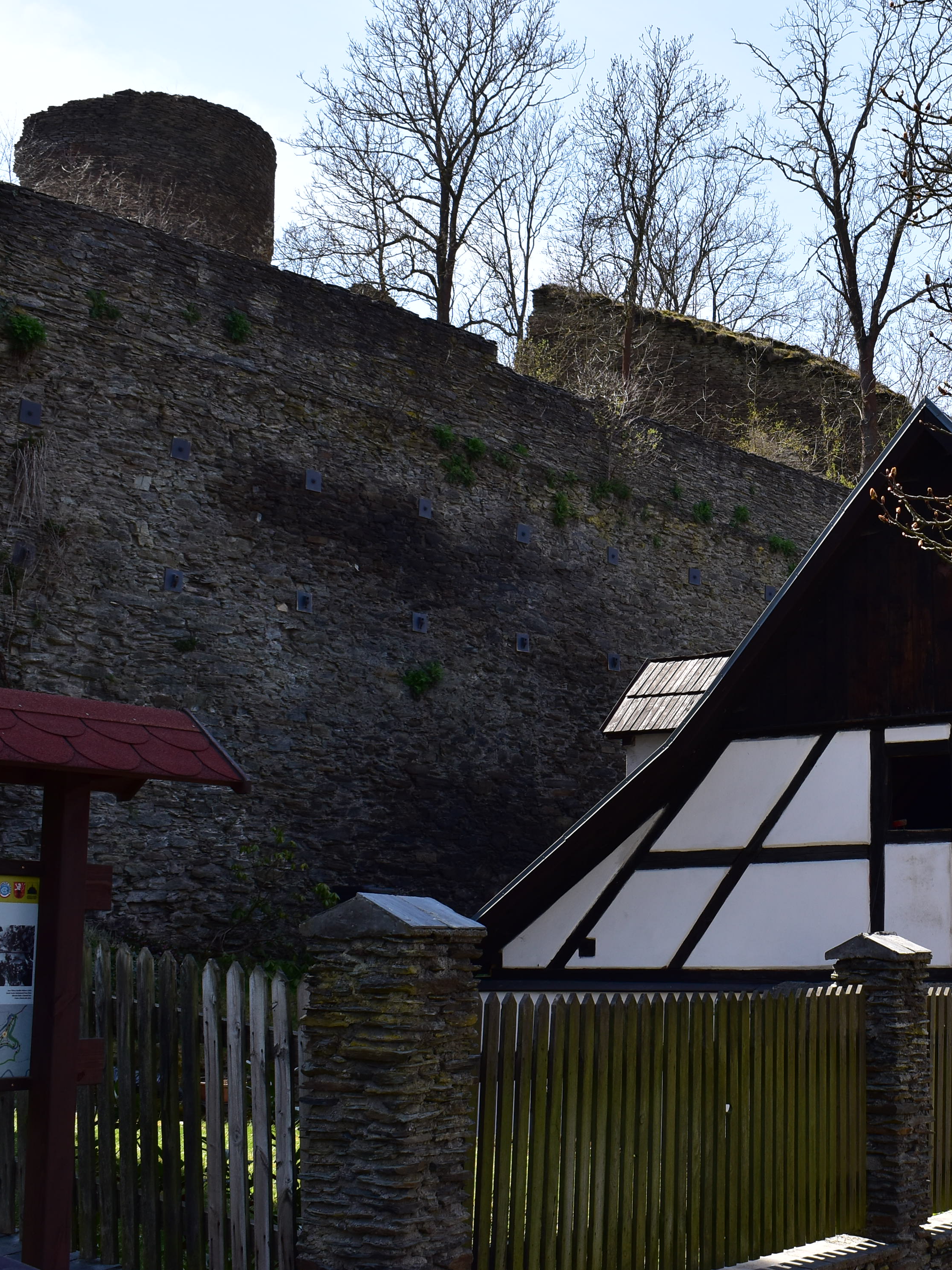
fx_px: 2007
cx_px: 818
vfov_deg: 35.1
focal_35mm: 55
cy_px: 630
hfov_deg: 26.0
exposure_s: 1/250
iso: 200
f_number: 8
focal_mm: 25
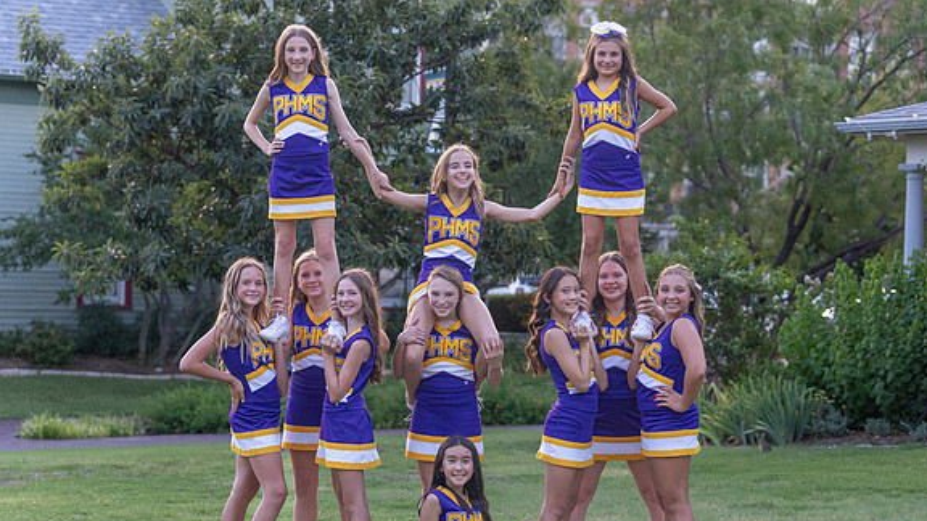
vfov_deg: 12.5
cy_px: 310
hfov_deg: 22.0
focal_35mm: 97
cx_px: 464
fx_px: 2384
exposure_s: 1/400
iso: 1250
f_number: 4
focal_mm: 92
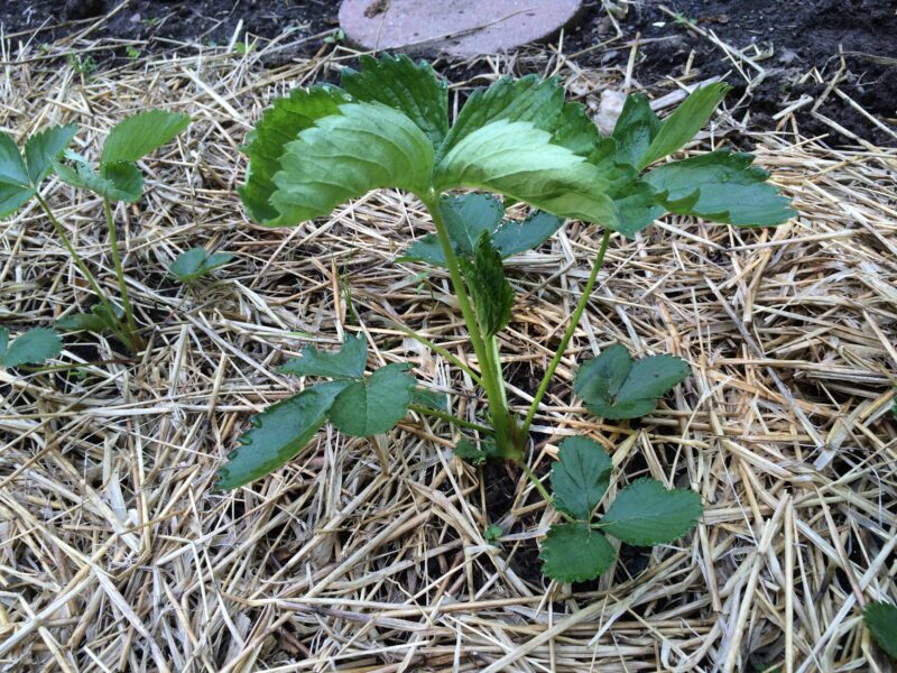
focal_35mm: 29
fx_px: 751
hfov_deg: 61.7
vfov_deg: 48.2
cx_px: 448
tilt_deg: -47.5
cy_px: 336
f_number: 2.2
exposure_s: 1/120
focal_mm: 4.15
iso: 32
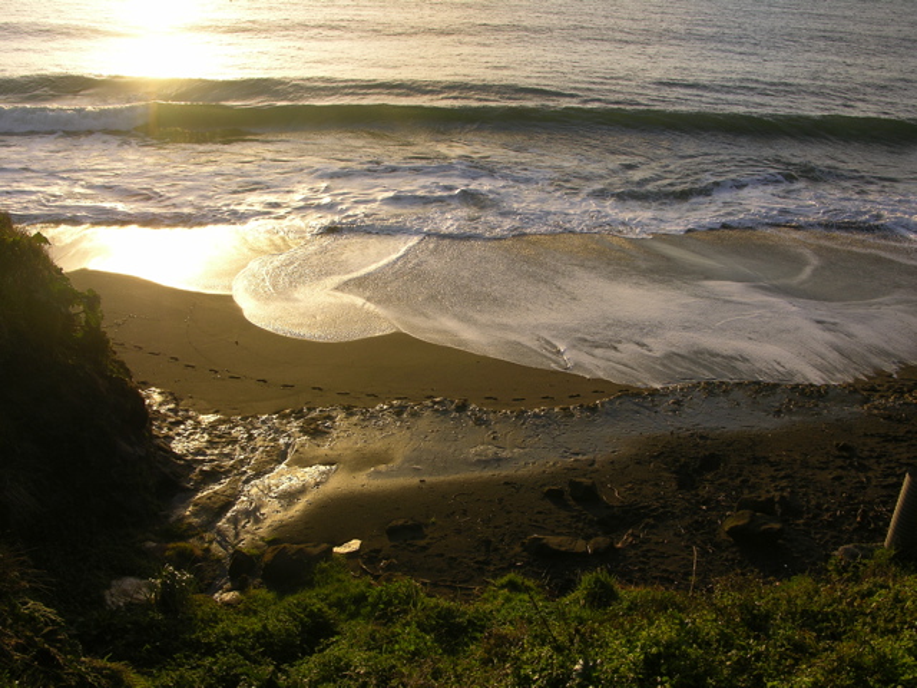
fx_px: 927
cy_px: 344
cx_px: 458
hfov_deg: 52.6
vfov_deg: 40.7
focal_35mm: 35
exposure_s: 1/140
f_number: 4.5
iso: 50
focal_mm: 8.9
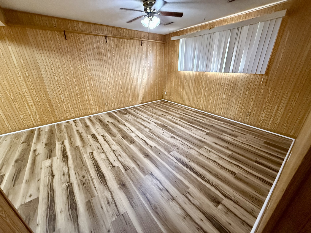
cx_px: 156
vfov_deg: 85.7
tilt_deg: -21.8
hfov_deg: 102.1
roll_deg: +0.6
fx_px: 126
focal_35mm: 14
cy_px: 116
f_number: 2.2
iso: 1000
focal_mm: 2.22
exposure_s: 1/60
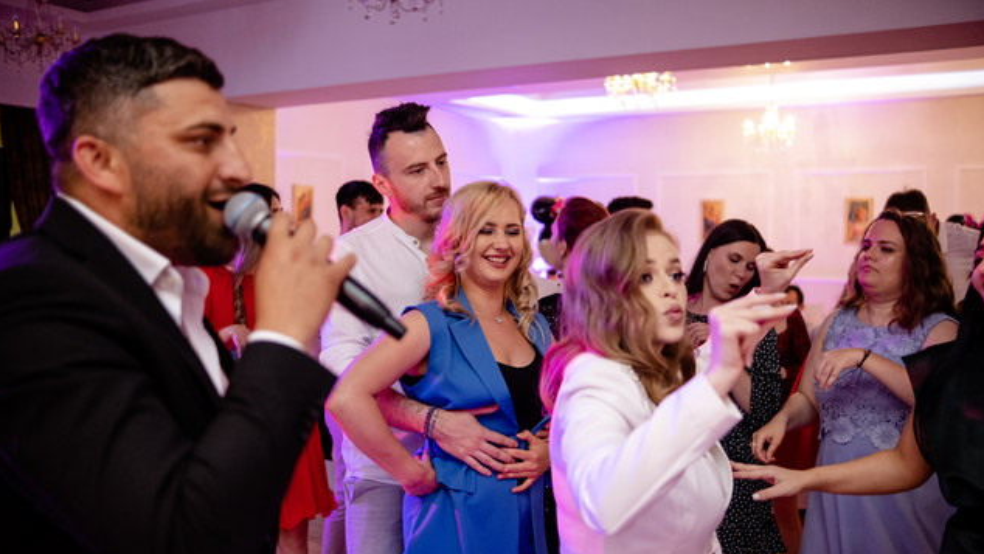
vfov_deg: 32.0
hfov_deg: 54.0
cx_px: 492
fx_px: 966
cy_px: 319
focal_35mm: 37
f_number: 1.4
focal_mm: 23
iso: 1000
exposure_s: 1/200
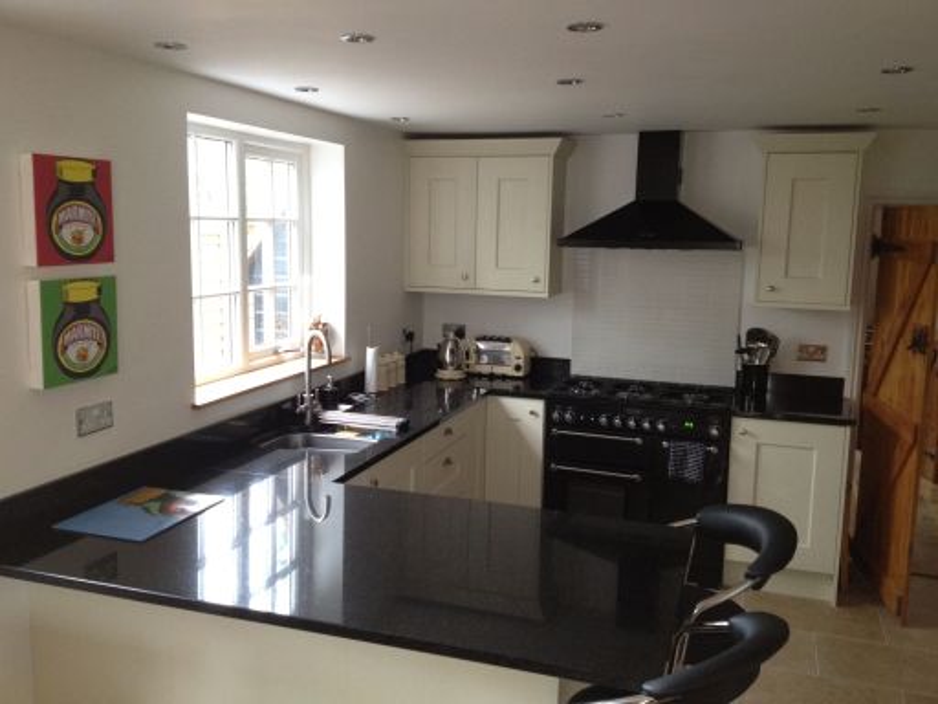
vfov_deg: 40.7
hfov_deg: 52.6
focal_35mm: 35
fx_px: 948
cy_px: 352
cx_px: 469
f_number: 2.4
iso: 200
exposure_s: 1/20
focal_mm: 4.28
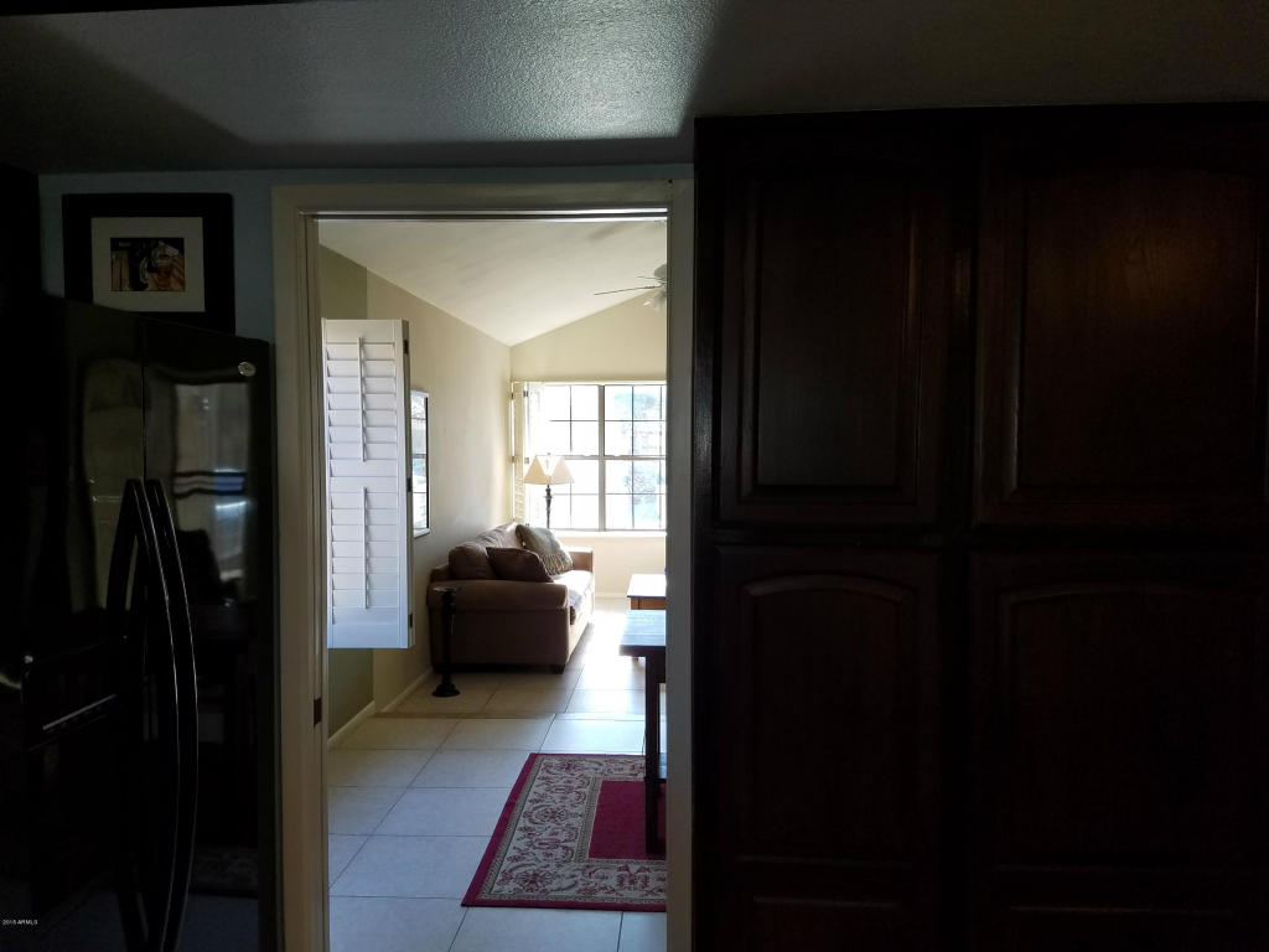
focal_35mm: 26
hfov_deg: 67.3
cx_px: 634
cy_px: 476
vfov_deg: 53.1
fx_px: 953
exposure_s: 1/161
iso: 50
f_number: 1.7
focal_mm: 4.2
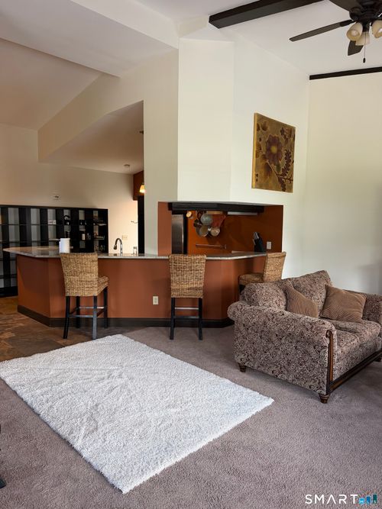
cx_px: 191
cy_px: 254
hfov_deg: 56.8
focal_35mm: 24
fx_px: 353
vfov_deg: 71.6
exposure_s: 1/60
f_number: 1.78
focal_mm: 6.76
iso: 200
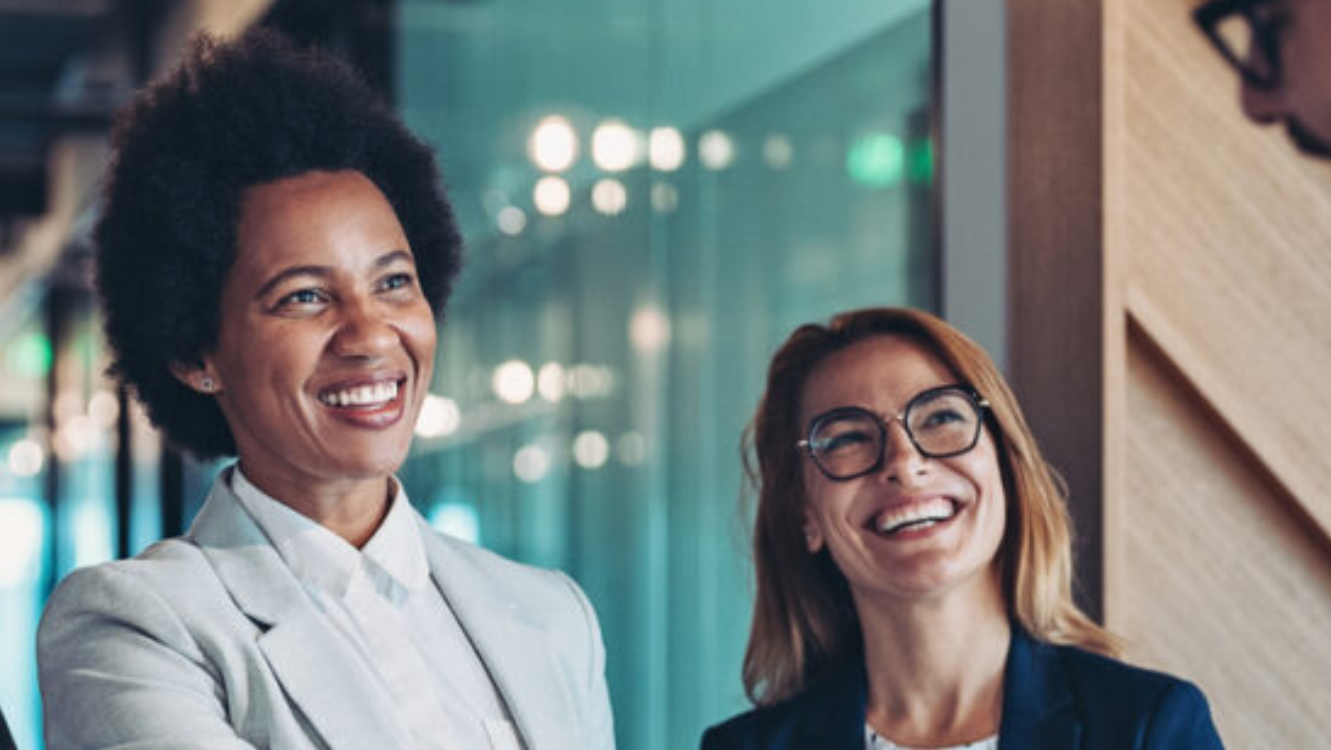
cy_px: 685
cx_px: 506
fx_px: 3460
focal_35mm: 98
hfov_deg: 21.7
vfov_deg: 12.3
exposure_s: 1/320
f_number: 2
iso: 800
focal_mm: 50
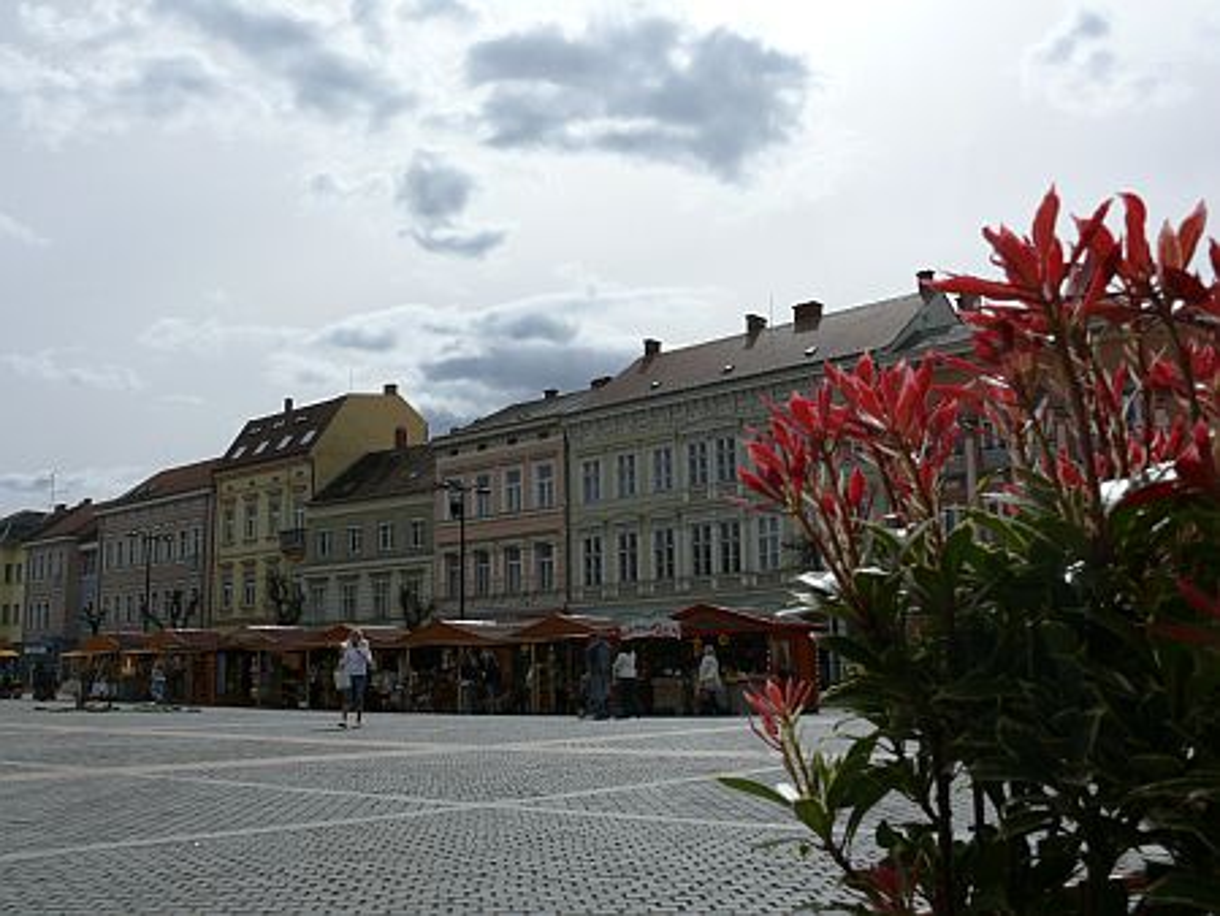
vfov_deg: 40.7
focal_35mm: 35
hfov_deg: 52.6
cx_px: 610
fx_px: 1234
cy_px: 458
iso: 100
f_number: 8
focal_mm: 7.4
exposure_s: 1/640
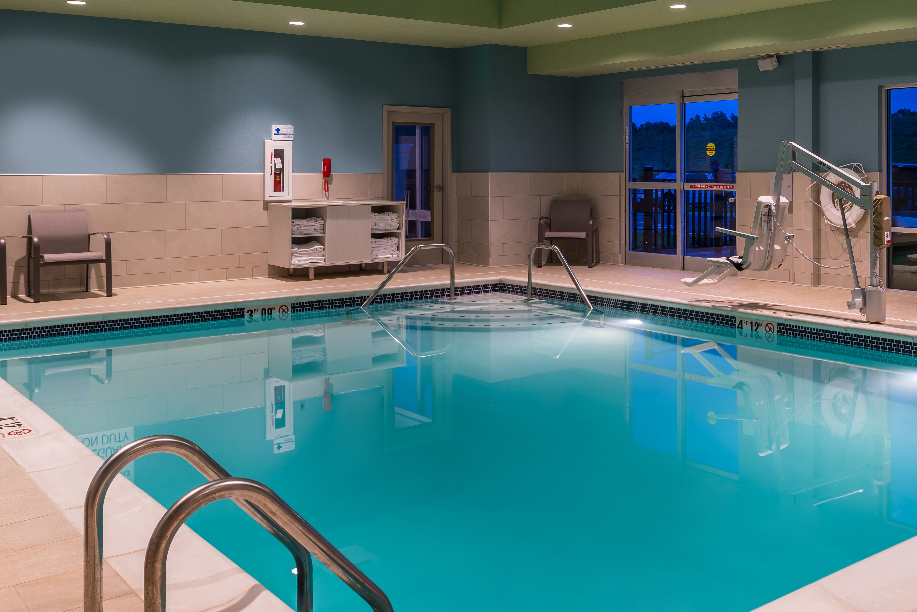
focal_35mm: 37
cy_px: 314
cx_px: 605
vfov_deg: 36.0
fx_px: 943
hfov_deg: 51.0
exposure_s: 1/4
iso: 100
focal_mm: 24
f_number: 6.3
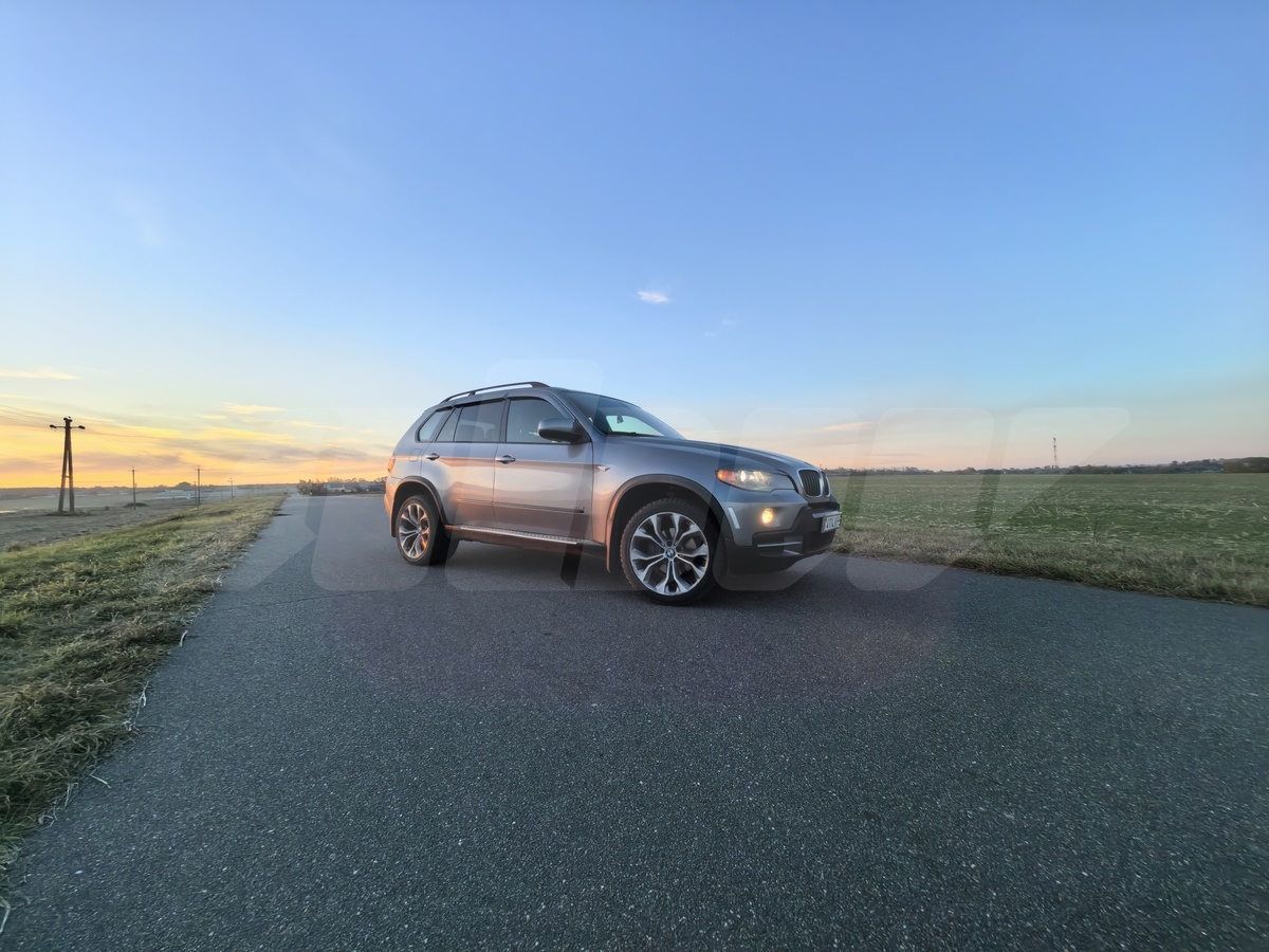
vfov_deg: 89.9
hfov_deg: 106.2
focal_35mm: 13
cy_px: 476
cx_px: 634
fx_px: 477
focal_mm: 1.76
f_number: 2.2
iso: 50
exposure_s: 1/155
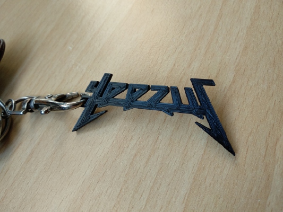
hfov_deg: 67.3
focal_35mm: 26
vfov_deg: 53.1
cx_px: 142
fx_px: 213
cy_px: 106
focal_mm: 3.81
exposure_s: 1/100
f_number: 2.2
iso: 160
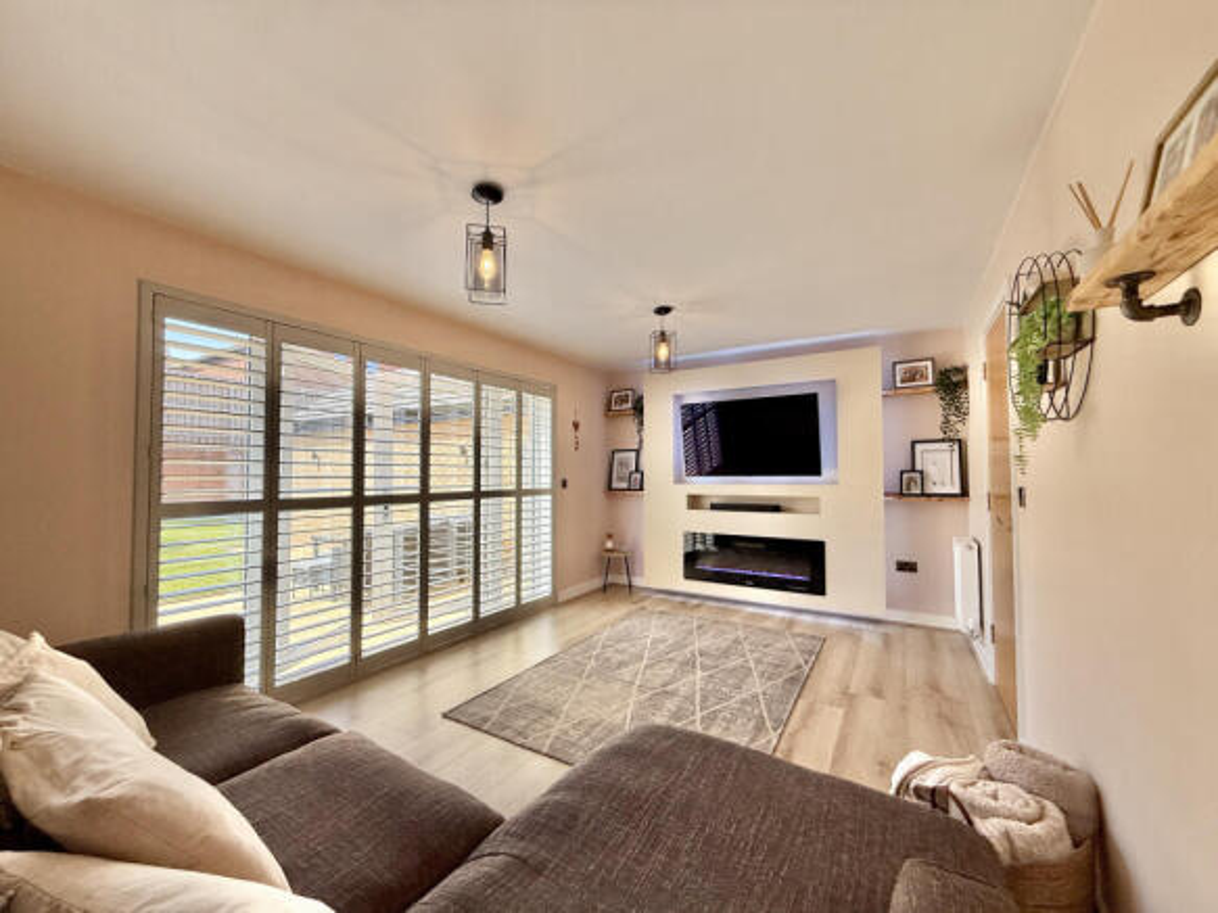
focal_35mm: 14
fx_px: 493
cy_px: 456
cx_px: 609
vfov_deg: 85.7
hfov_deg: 102.1
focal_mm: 2.22
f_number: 2.2
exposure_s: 1/167
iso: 64
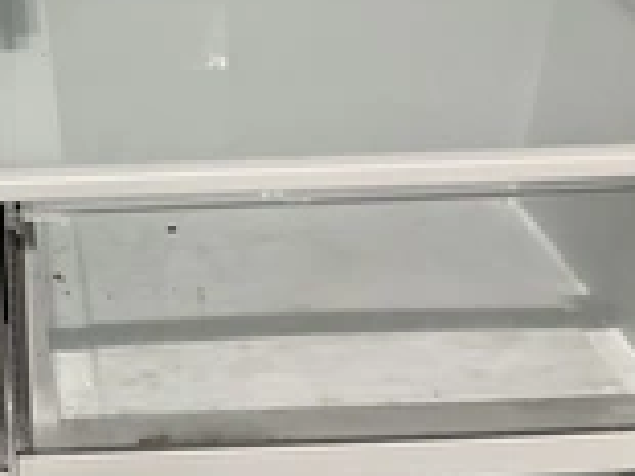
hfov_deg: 24.8
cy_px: 111
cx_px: 0
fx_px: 1375
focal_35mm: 75
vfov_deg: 19.5
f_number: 1.8
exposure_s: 1/60
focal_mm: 3
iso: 100
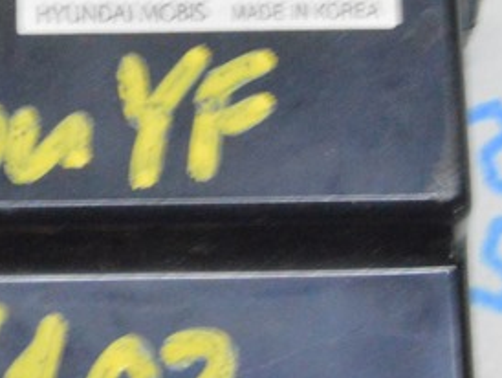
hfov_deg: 8.7
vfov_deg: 6.6
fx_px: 3280
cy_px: 36
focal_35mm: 226
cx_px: 73
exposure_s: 1/15
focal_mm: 42
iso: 6400
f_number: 20
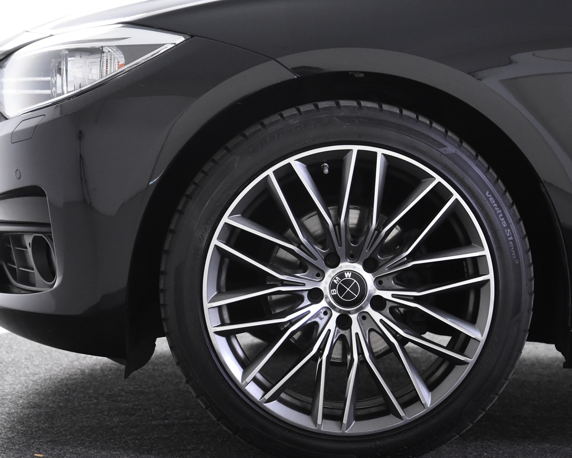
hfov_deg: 18.4
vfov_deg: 14.8
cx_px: 332
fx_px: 1761
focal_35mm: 104
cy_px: 217
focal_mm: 50
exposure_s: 1/80
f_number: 3.8
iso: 2800
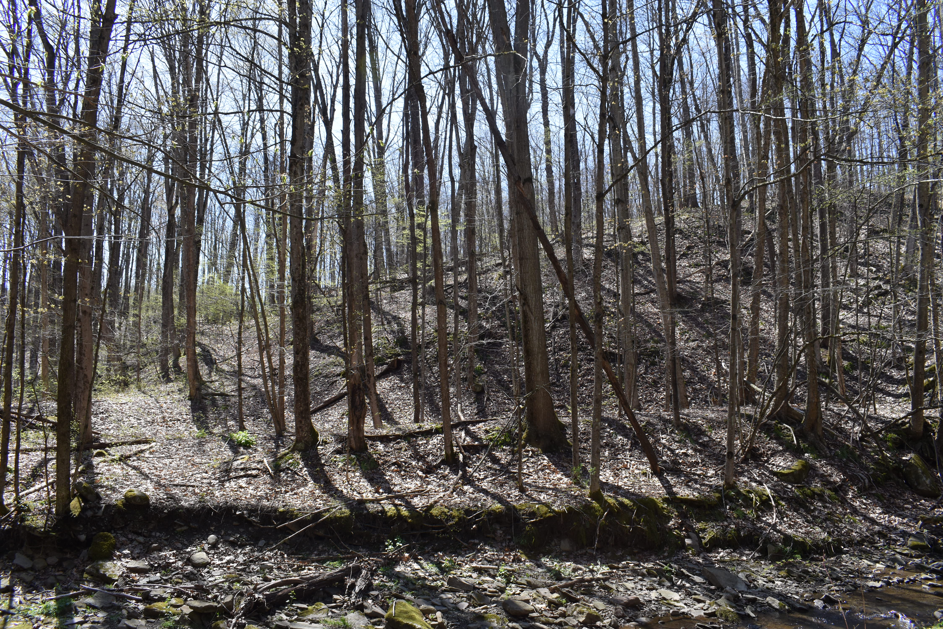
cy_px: 314
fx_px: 786
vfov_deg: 43.6
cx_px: 472
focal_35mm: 30
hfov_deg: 61.9
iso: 280
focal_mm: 20
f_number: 8
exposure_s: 1/250
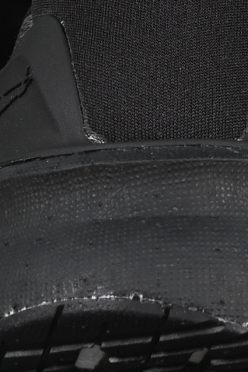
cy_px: -36
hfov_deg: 3.1
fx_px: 4512
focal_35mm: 437
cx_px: 400
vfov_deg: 4.7
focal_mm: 50
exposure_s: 1/50
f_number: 6.3
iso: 160
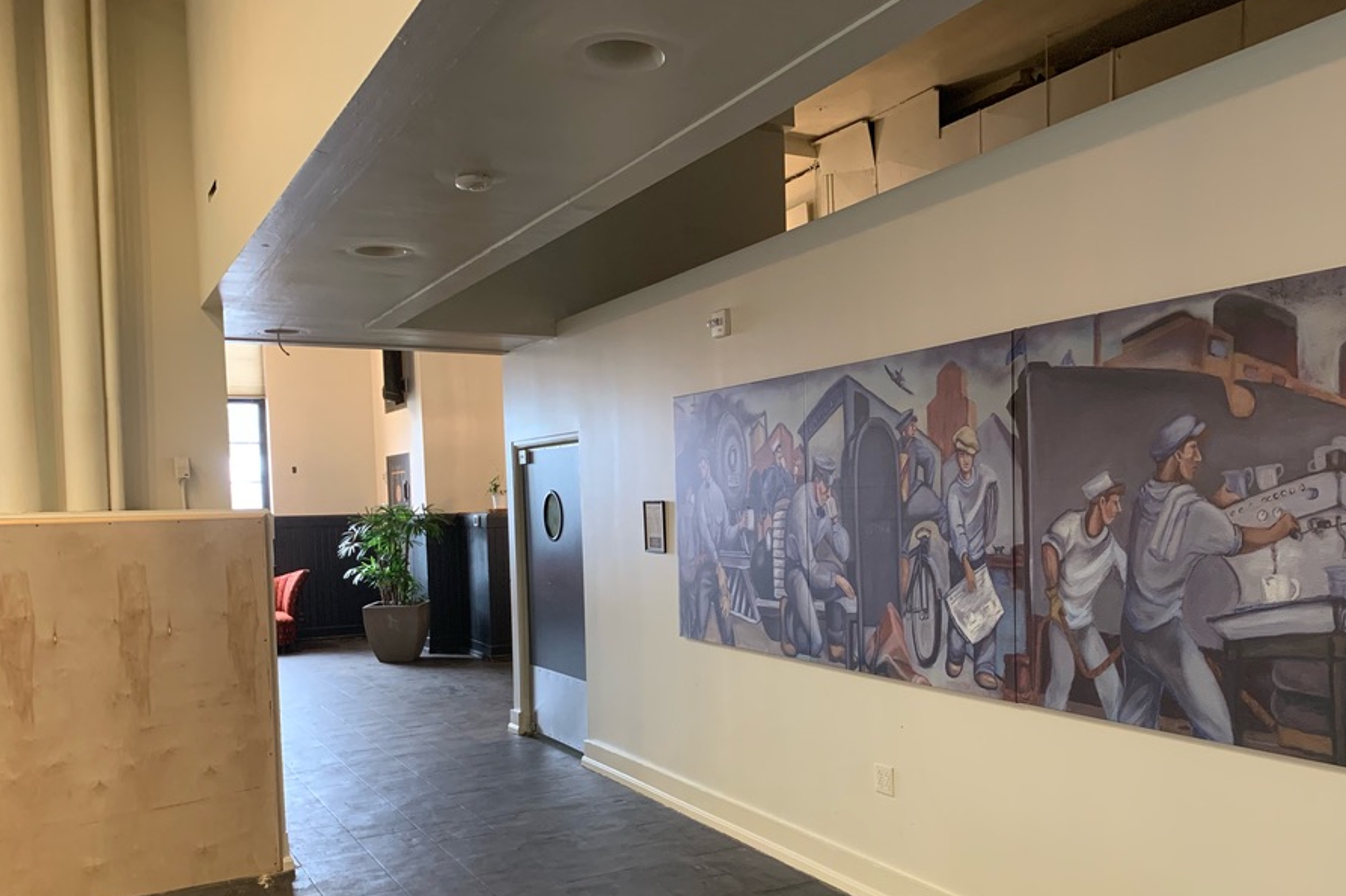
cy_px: 566
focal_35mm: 31
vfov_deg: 42.0
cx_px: 766
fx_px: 1159
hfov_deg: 60.1
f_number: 1.8
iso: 250
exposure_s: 1/40
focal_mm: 4.25
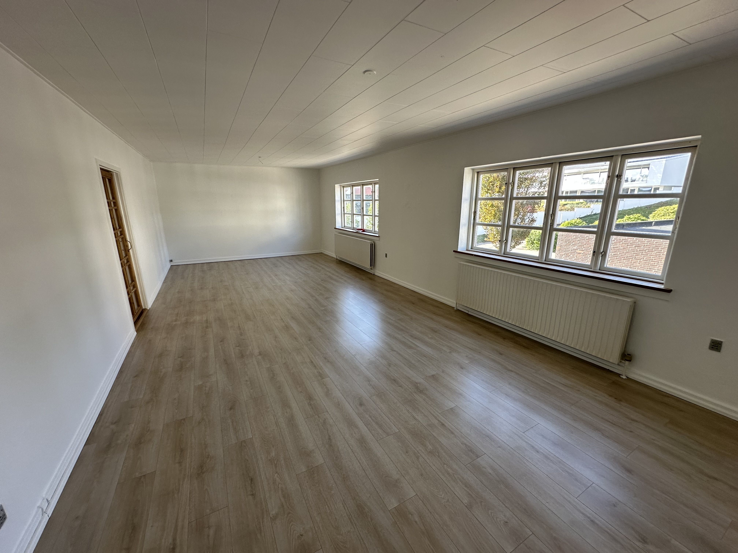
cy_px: 276
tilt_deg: -14.2
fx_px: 298
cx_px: 369
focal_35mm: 14
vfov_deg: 85.7
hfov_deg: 102.1
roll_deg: +0.2
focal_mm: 2.22
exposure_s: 1/99
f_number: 2.2
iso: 80
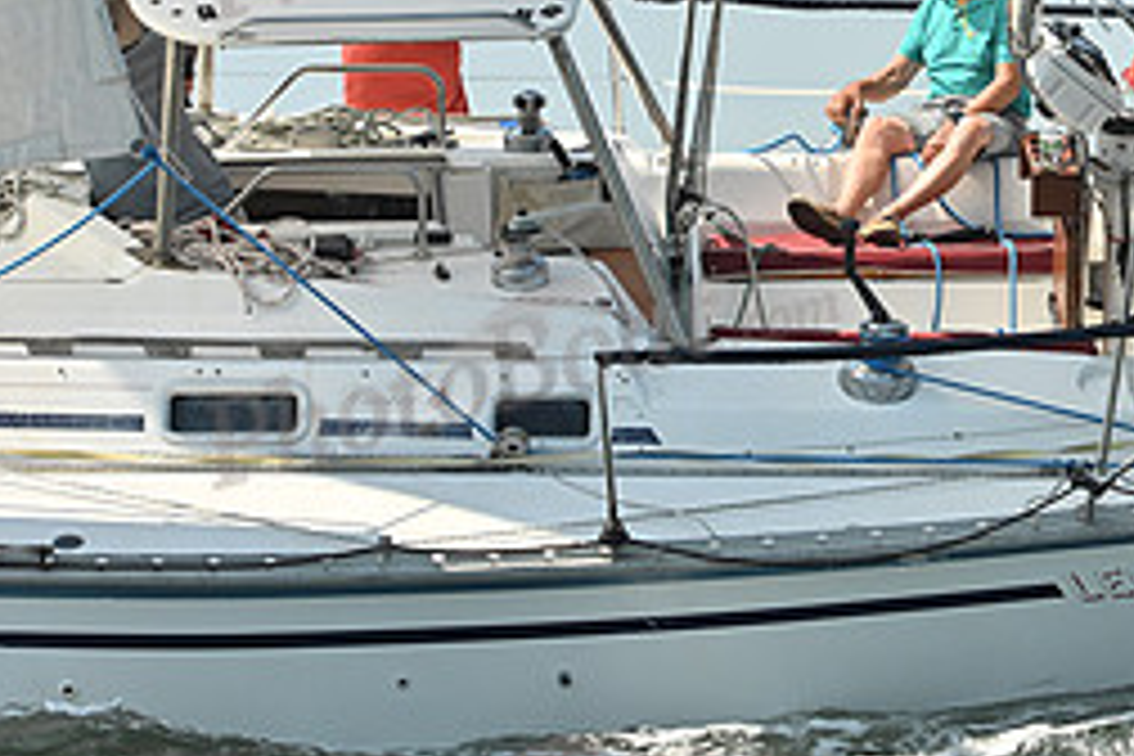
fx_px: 5071
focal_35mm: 161
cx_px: 1076
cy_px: 74
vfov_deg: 8.5
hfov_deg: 12.6
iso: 320
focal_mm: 70
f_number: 6.3
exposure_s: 1/1250
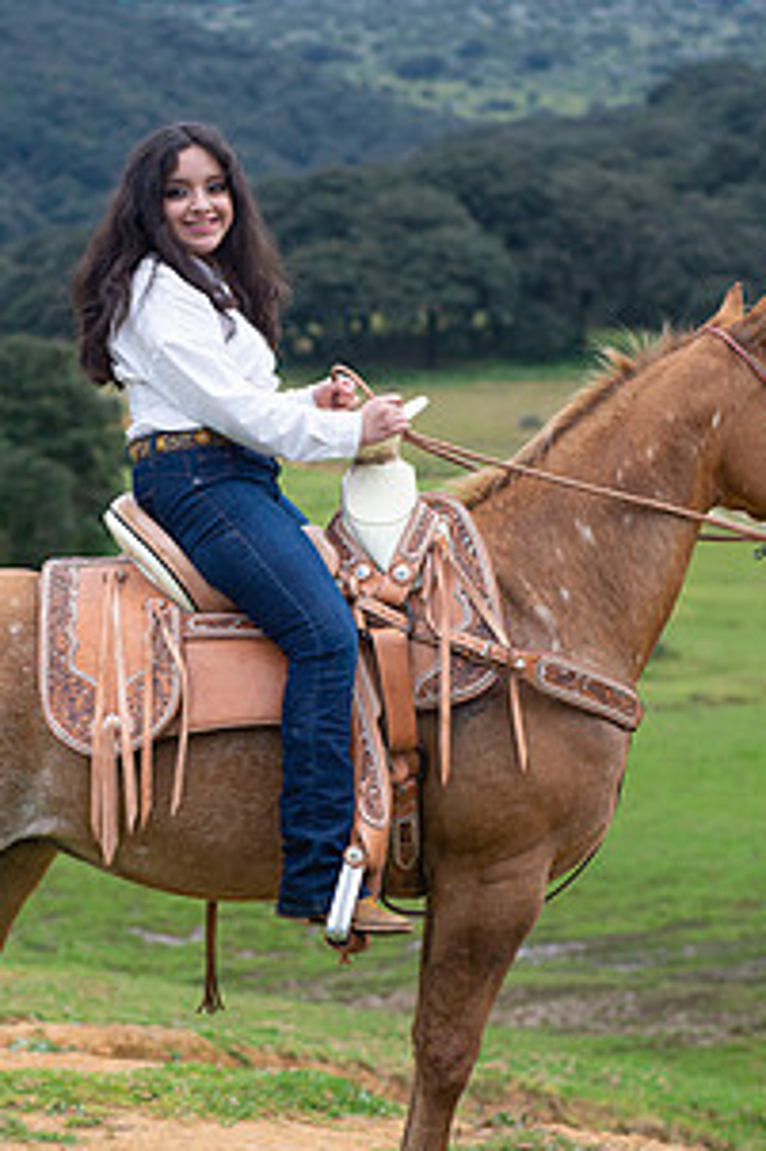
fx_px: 3067
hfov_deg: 14.2
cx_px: 187
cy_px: 646
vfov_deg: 21.2
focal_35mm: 96
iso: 400
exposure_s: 1/800
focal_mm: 50
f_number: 2.8
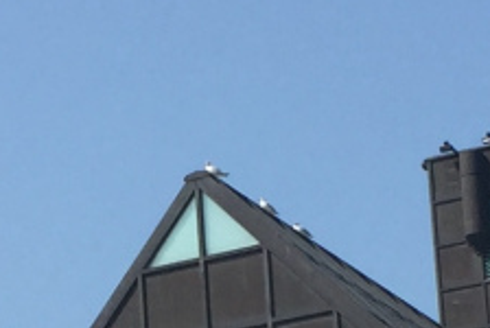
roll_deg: +1.5
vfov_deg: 6.3
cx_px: 120
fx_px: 2930
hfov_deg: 9.5
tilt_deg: +14.3
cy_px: 520
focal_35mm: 215
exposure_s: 1/2475
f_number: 2.2
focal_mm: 4.15
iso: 32
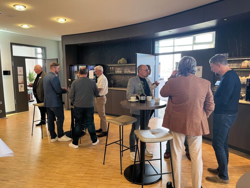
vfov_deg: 53.1
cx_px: 125
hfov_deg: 67.3
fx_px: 188
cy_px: 94
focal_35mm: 26
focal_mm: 5.1
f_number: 1.6
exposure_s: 1/50
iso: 125
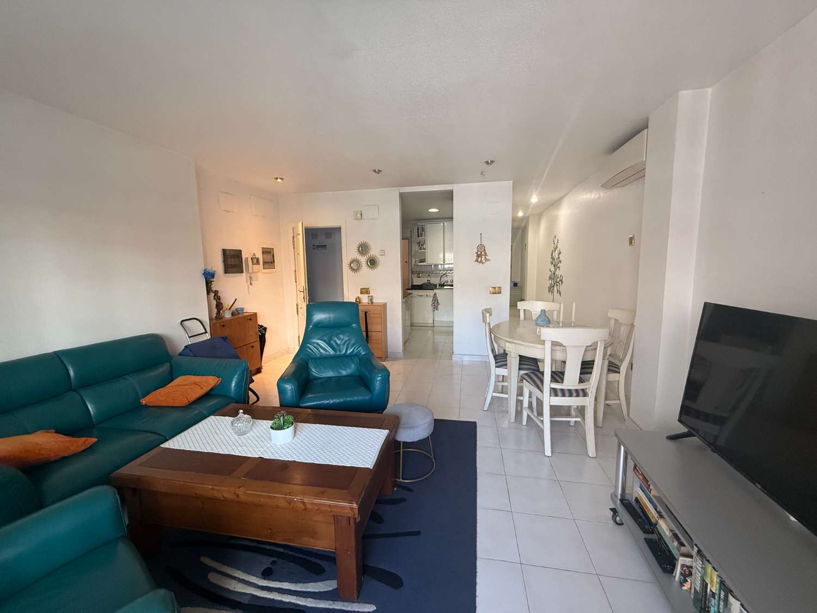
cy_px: 306
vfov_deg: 85.7
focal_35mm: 14
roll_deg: +0.5
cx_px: 408
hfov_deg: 102.1
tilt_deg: -7.3
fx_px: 330
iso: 320
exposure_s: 1/99
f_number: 2.2
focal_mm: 2.22
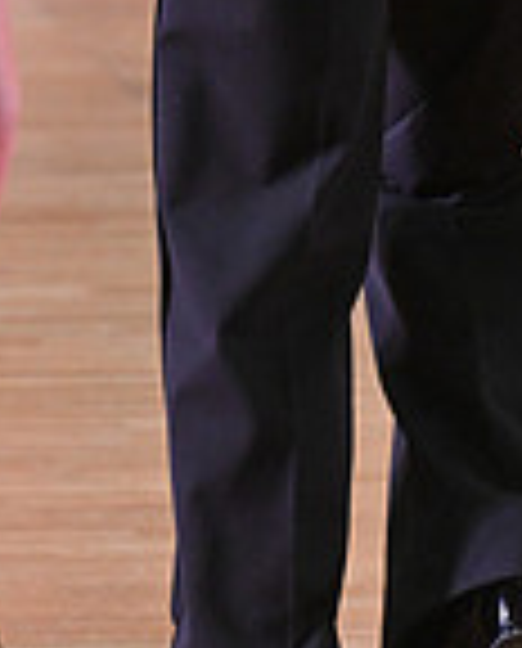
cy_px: -266
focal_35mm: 509
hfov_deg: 3.1
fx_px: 9788
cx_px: 115
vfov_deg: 3.8
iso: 2500
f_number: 5
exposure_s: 1/320
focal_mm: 135
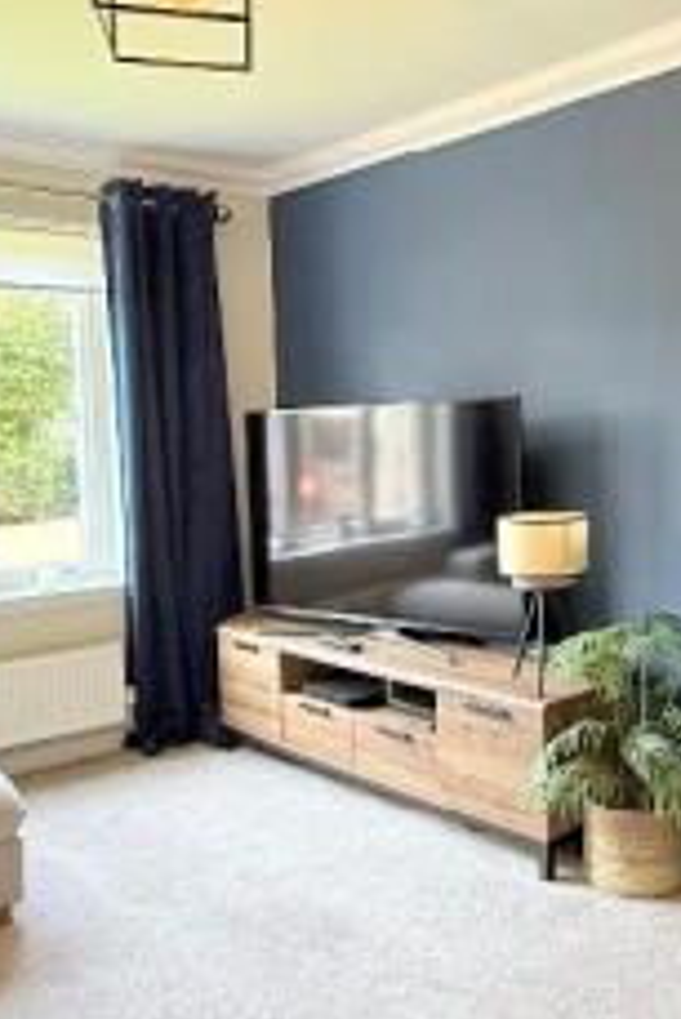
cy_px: 465
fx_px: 1048
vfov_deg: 51.8
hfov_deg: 35.0
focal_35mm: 37
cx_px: 527
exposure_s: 1/100
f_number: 2.2
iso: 250
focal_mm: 2.22
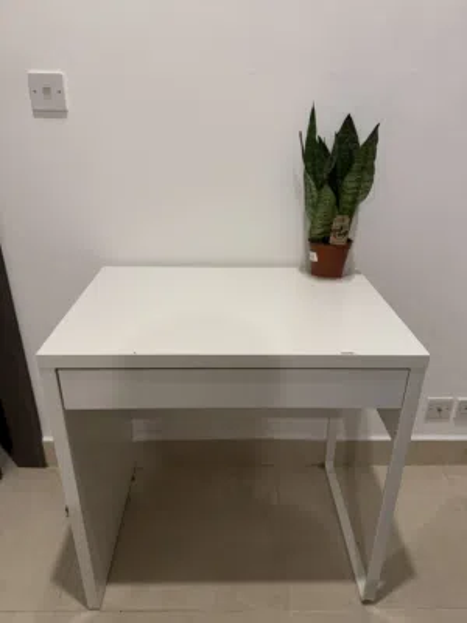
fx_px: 432
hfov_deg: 56.8
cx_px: 234
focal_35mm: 24
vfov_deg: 71.6
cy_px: 312
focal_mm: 6.76
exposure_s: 1/50
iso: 400
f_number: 1.78
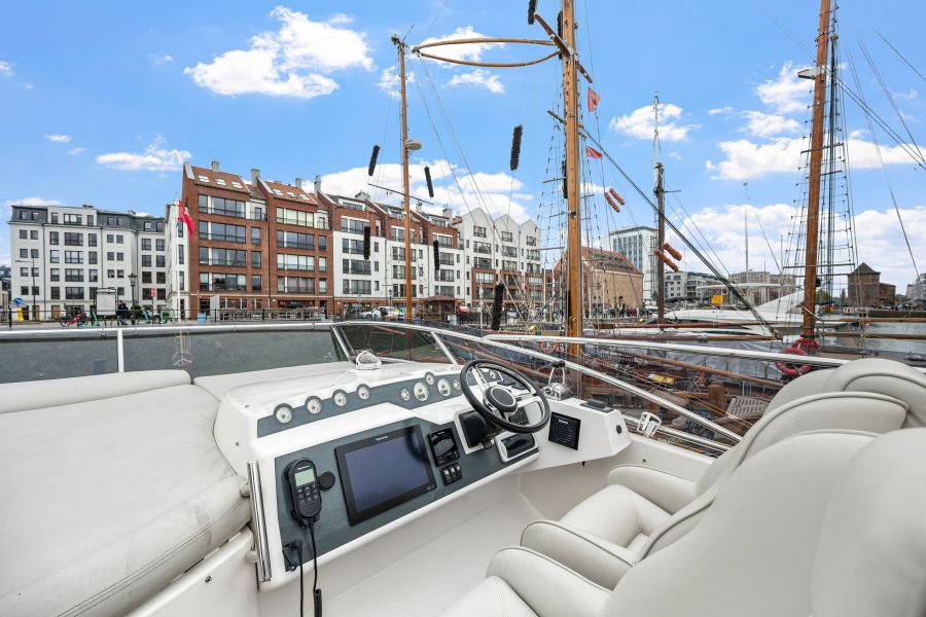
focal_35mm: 14
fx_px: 360
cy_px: 308
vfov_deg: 81.2
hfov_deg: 104.3
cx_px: 463
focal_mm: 14
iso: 1250
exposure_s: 1/2000
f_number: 5.6
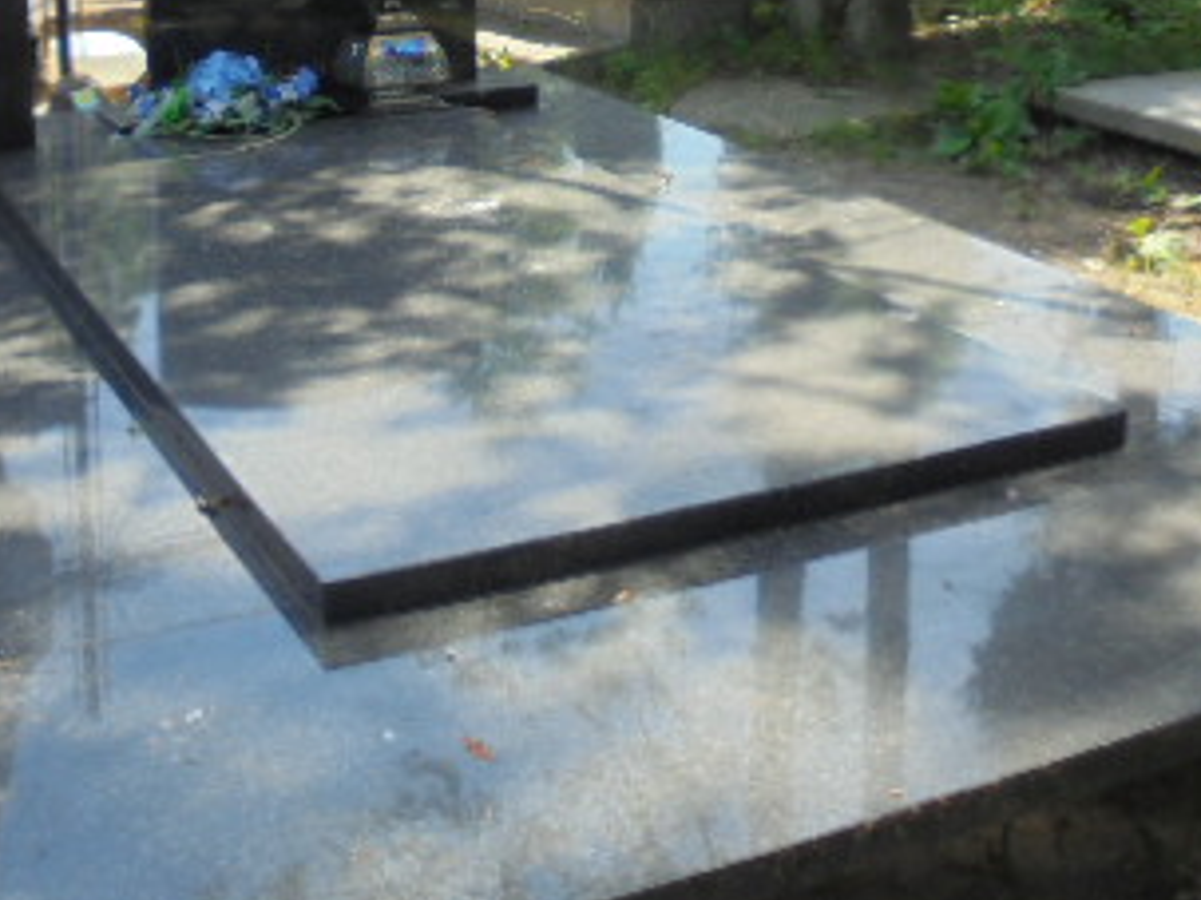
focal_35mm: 55
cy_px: 40
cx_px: 495
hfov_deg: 34.9
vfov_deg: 25.5
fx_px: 1907
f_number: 3.5
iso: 100
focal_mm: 4.6
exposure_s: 1/320
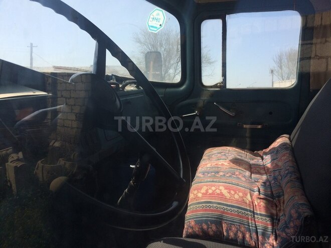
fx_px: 277
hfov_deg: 61.7
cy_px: 124
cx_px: 166
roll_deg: -1.1
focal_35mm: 29
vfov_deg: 48.2
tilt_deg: -5.7
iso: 32
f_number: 2.2
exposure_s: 1/1642
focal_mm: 4.15
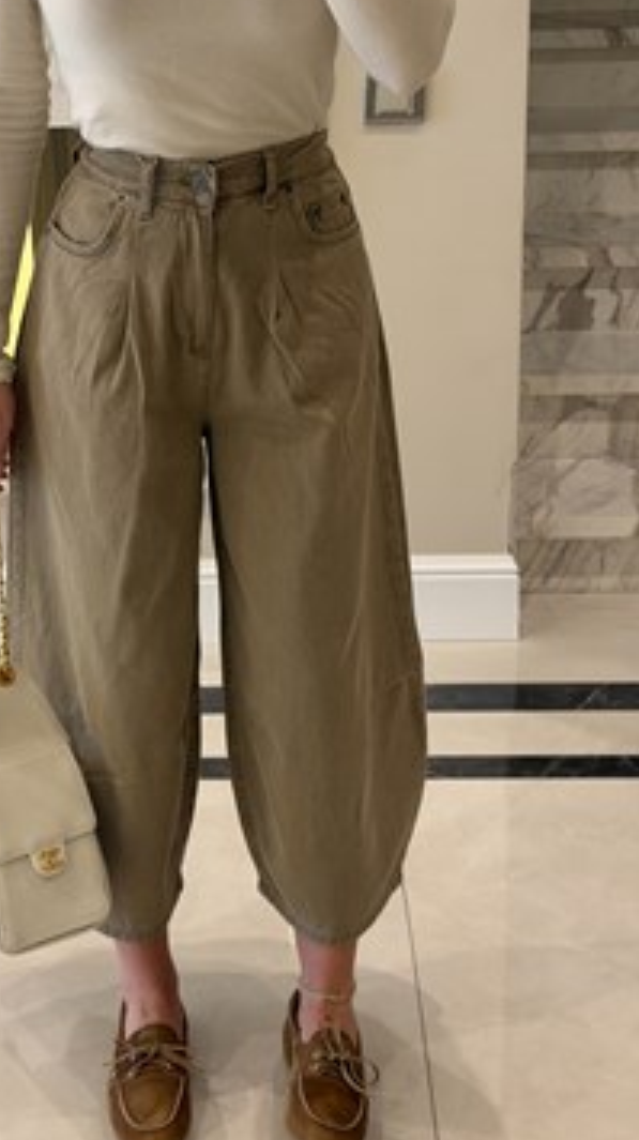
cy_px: 539
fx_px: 1782
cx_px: 225
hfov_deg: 20.3
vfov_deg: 35.5
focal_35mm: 59
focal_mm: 6.76
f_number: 1.78
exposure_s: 1/60
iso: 160
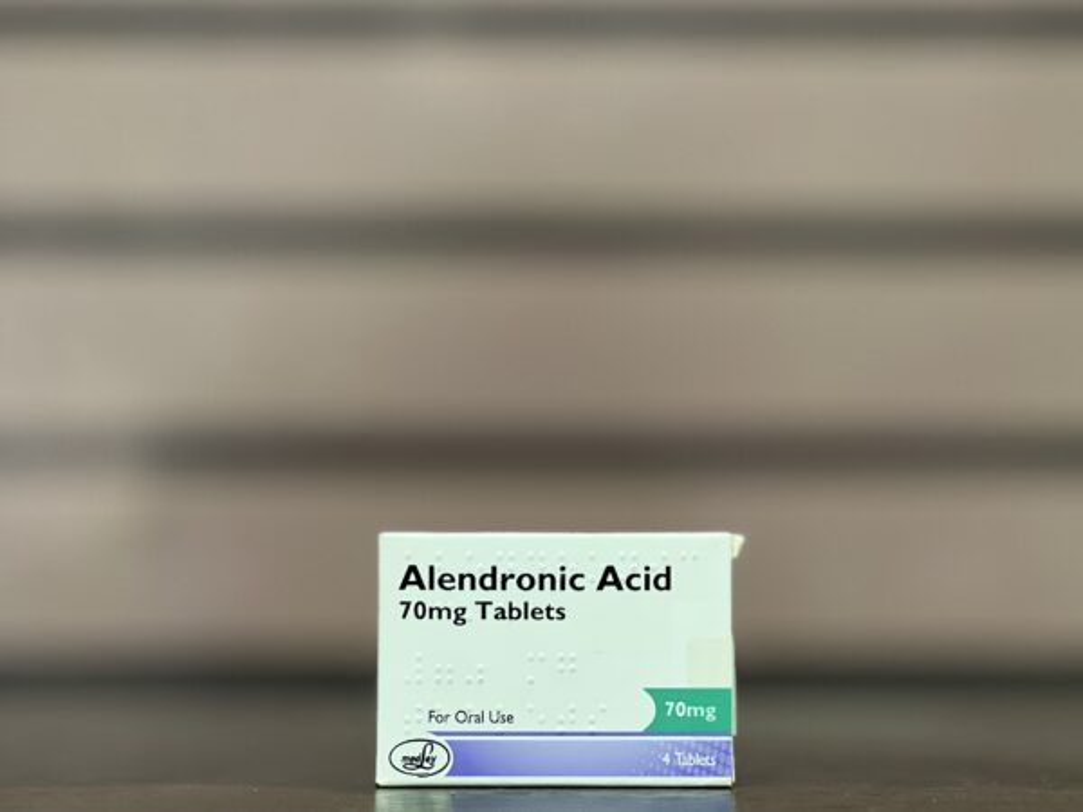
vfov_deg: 19.1
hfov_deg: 25.3
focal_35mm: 77
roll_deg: +0.0
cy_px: 406
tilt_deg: +3.7
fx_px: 2409
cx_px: 542
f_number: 2.8
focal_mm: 9
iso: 320
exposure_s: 1/25
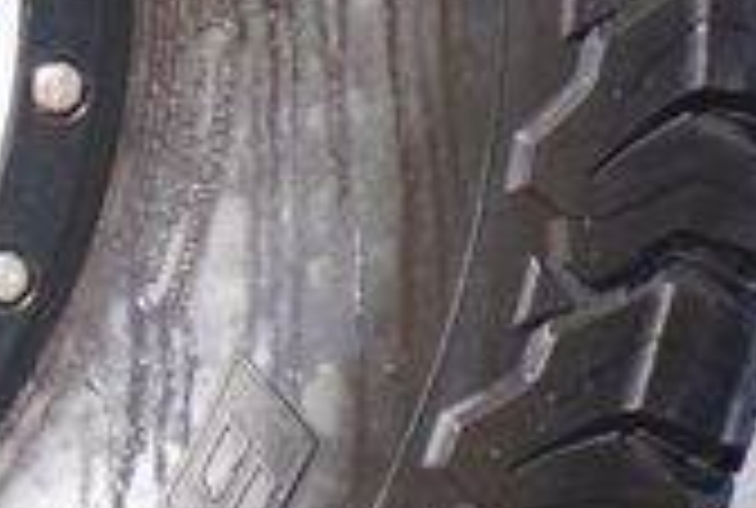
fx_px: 9602
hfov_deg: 4.5
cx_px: -666
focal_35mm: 456
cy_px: -81
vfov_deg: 3.0
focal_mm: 50
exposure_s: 1/160
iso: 100
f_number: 5.6
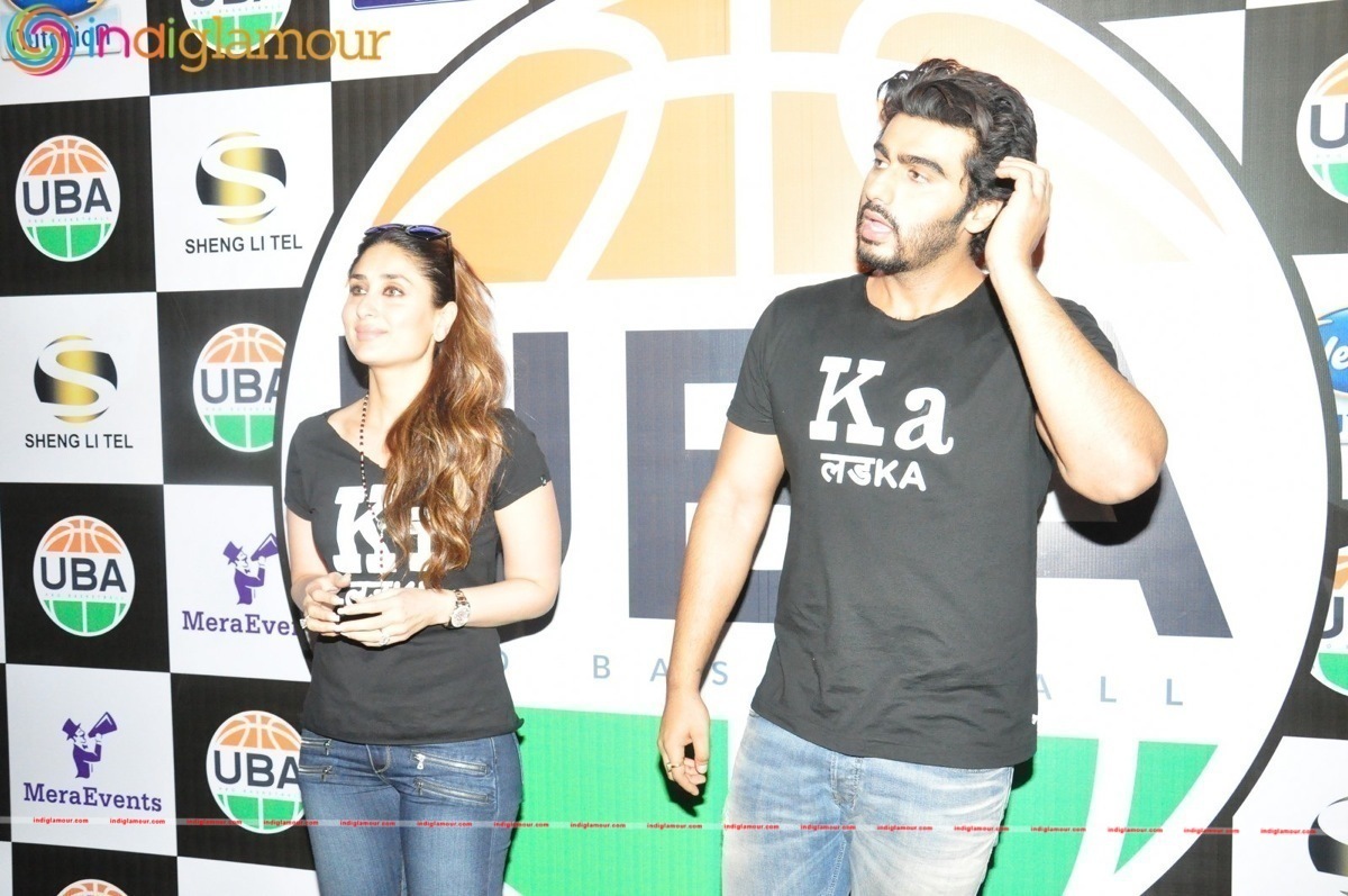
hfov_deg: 57.3
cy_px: 448
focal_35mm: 33
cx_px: 674
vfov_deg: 39.9
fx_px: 1234
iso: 3200
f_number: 4.5
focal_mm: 22
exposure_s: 1/125
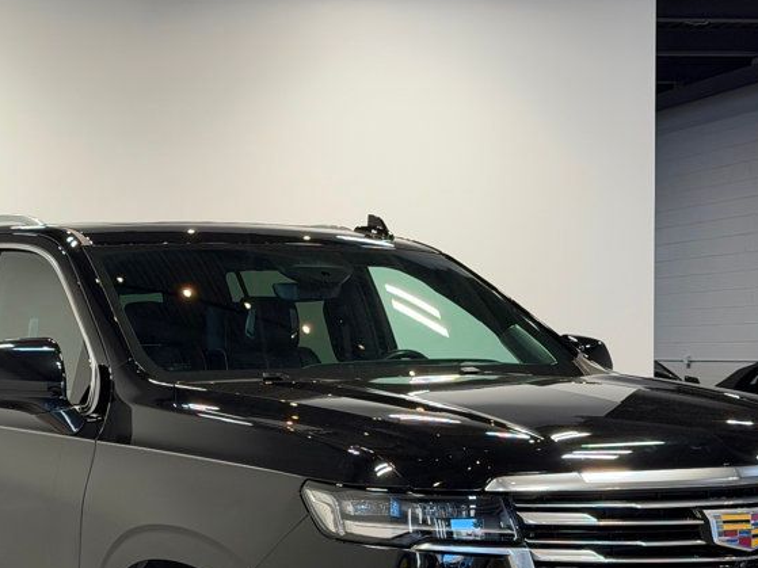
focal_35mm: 88
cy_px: 489
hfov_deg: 22.2
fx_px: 1927
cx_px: 300
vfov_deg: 16.6
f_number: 1.78
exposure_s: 1/160
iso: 64
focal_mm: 6.76
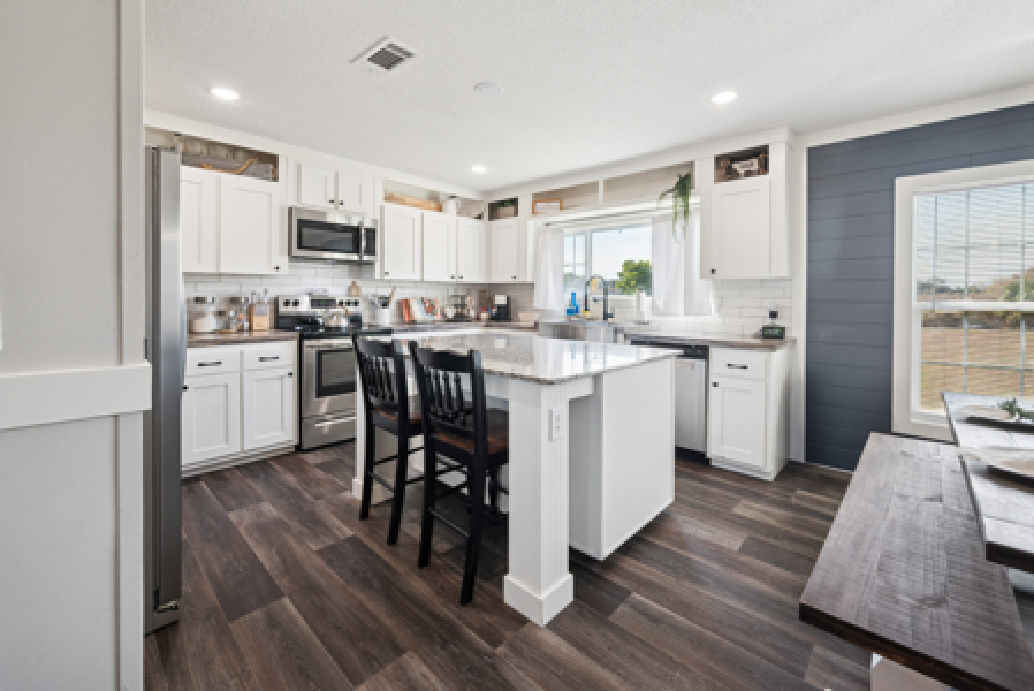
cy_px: 346
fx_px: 402
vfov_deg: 81.3
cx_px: 517
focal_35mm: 14
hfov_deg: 104.2
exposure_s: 1/30
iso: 400
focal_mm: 14
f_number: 9
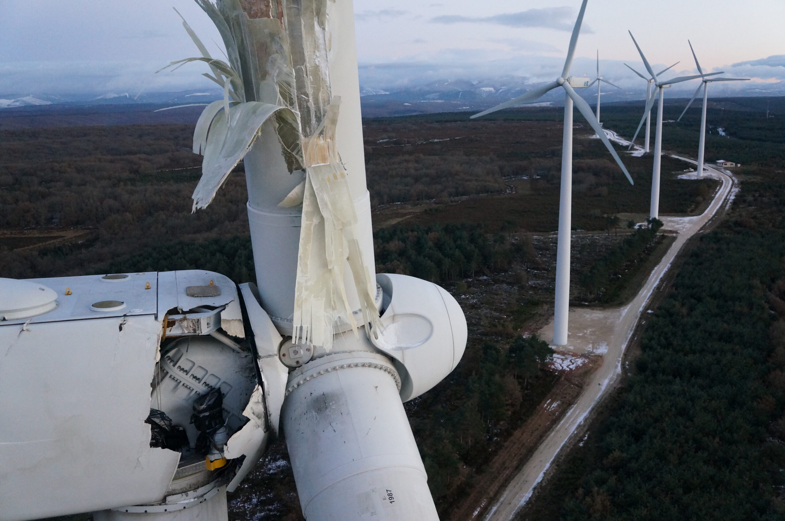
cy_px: 260
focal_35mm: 34
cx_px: 392
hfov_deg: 55.2
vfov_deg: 38.3
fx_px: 751
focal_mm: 23
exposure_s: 1/160
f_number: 4
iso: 2500
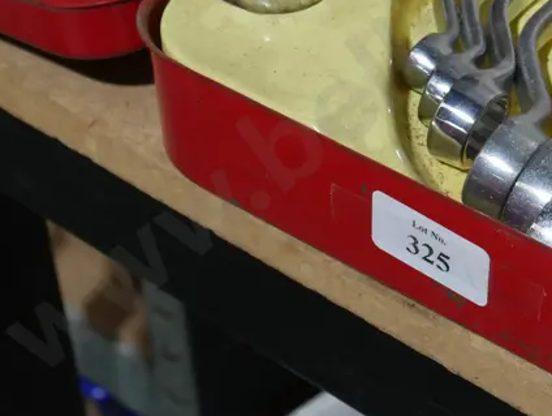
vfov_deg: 13.1
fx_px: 1772
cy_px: -46
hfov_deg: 17.3
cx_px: 552
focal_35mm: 111
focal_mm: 23
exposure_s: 1/60
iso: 640
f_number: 5.1
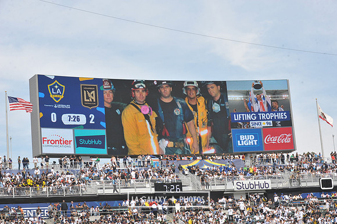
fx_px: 805
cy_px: 112
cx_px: 168
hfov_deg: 23.7
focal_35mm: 86
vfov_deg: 15.9
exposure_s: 1/500
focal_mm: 86
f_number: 11
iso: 320
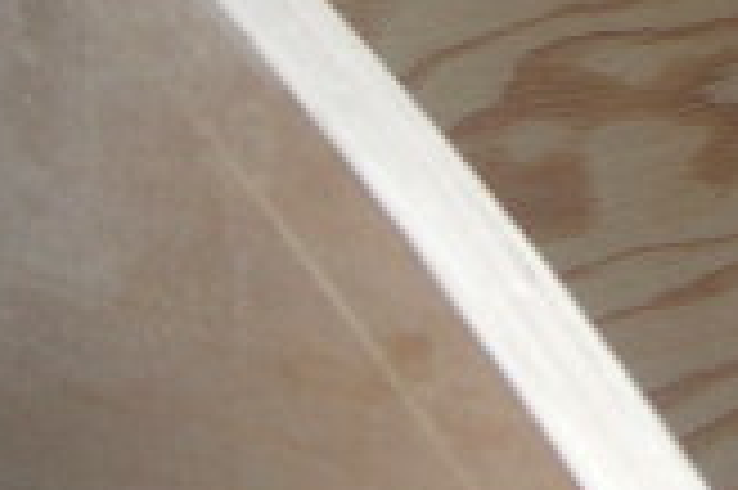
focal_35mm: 193
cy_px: -252
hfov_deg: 10.2
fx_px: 3952
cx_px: 1184
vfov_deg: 7.0
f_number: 2.8
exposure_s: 1/60.1
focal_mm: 7.8
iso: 64
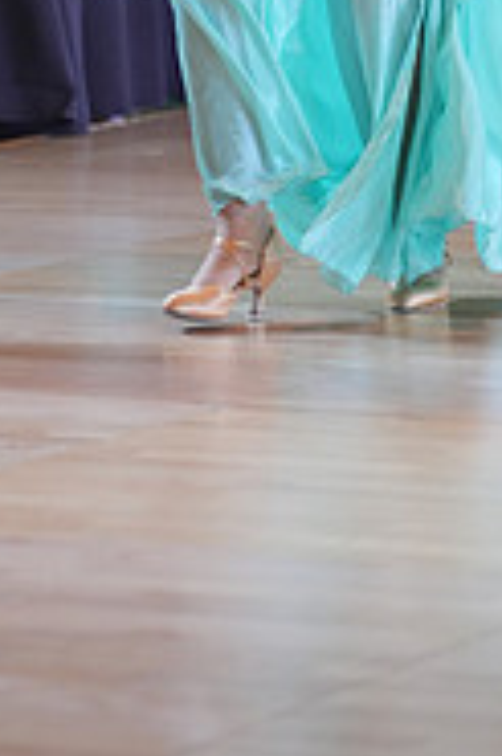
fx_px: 6182
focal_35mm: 295
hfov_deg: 4.6
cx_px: 71
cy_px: -315
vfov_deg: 6.9
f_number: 2
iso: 1250
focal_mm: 94
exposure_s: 1/500
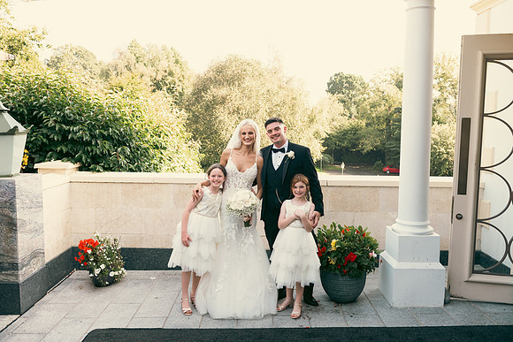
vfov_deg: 42.3
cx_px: 256
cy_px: 171
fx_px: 442
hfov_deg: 60.3
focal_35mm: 31
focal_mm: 31
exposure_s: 1/160
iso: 320
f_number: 6.3
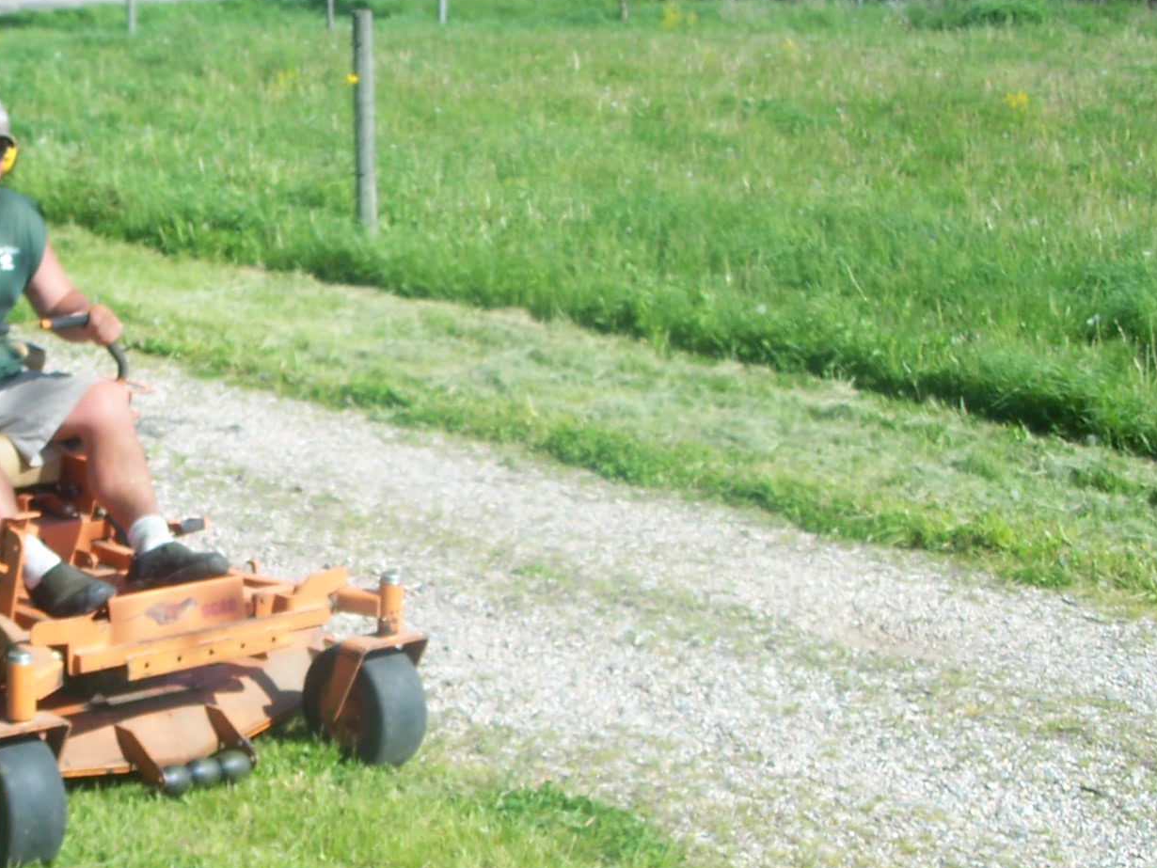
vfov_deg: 19.0
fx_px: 2574
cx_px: 114
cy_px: 625
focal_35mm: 77
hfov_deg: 24.6
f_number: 2.8
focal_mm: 7.8
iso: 64
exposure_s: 1/640
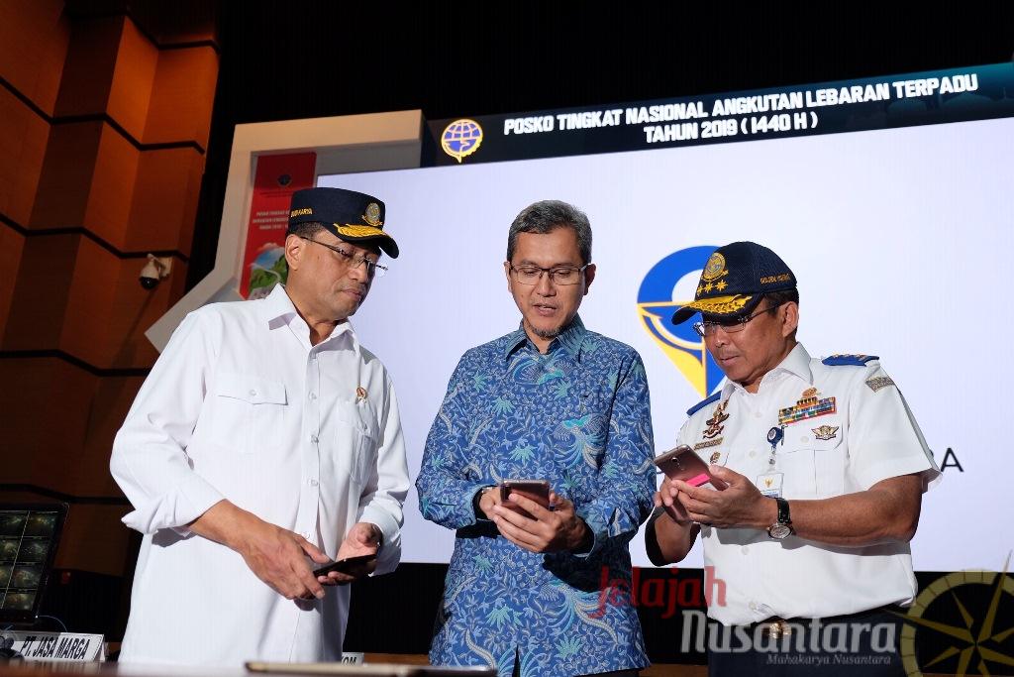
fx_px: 930
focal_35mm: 33
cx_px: 507
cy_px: 338
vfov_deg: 40.0
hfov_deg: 57.2
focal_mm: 22.3
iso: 400
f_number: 3.2
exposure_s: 1/105
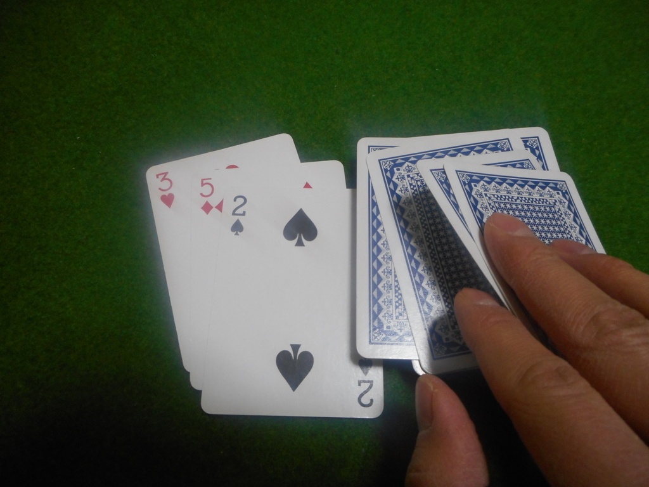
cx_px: 324
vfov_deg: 54.9
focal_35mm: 25
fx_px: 469
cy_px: 244
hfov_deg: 69.4
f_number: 3.7
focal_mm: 4.5
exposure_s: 1/30
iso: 320
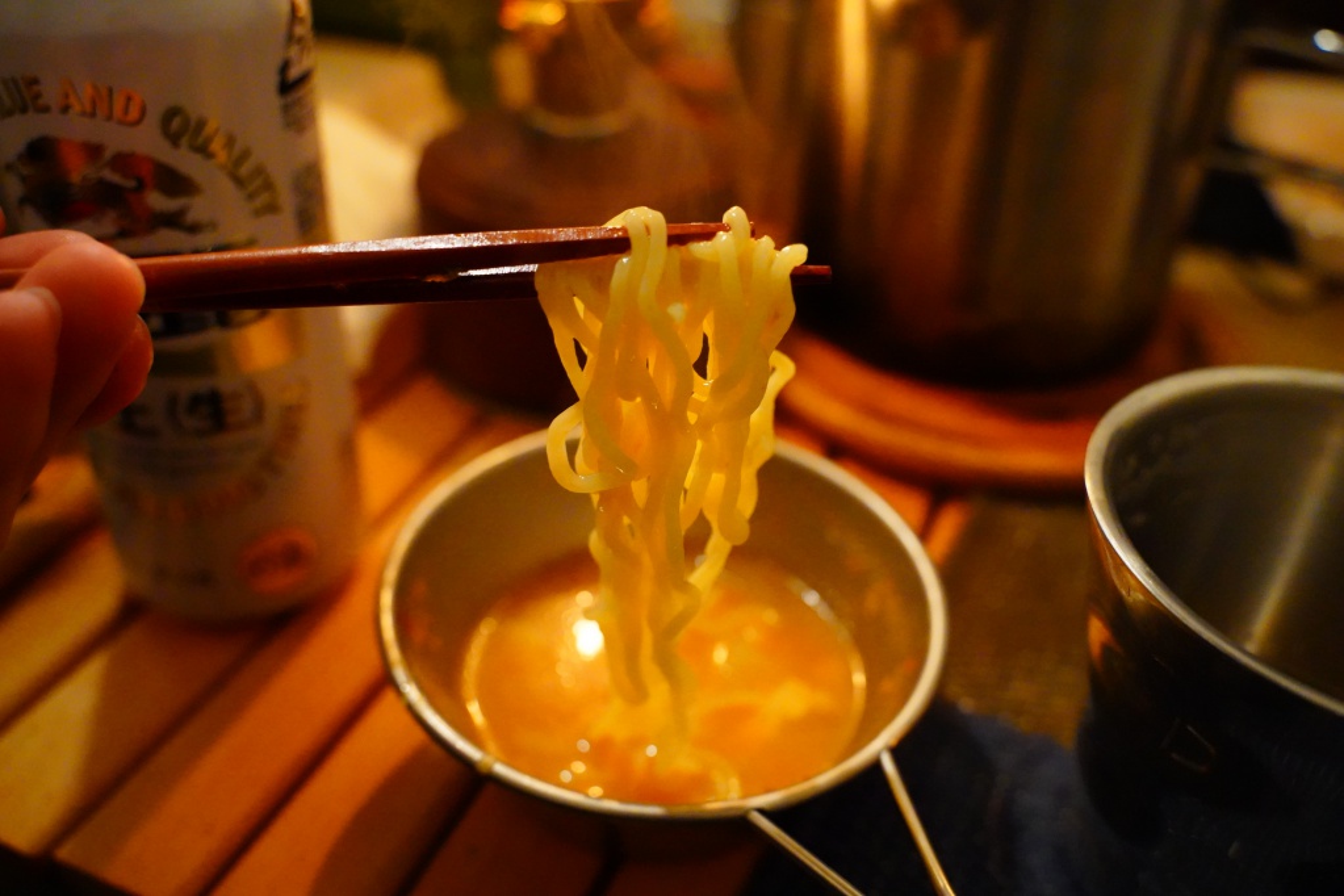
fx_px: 1120
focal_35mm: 30
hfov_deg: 61.9
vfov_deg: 43.6
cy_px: 448
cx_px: 672
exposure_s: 1/80
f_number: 4.5
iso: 16000
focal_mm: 30
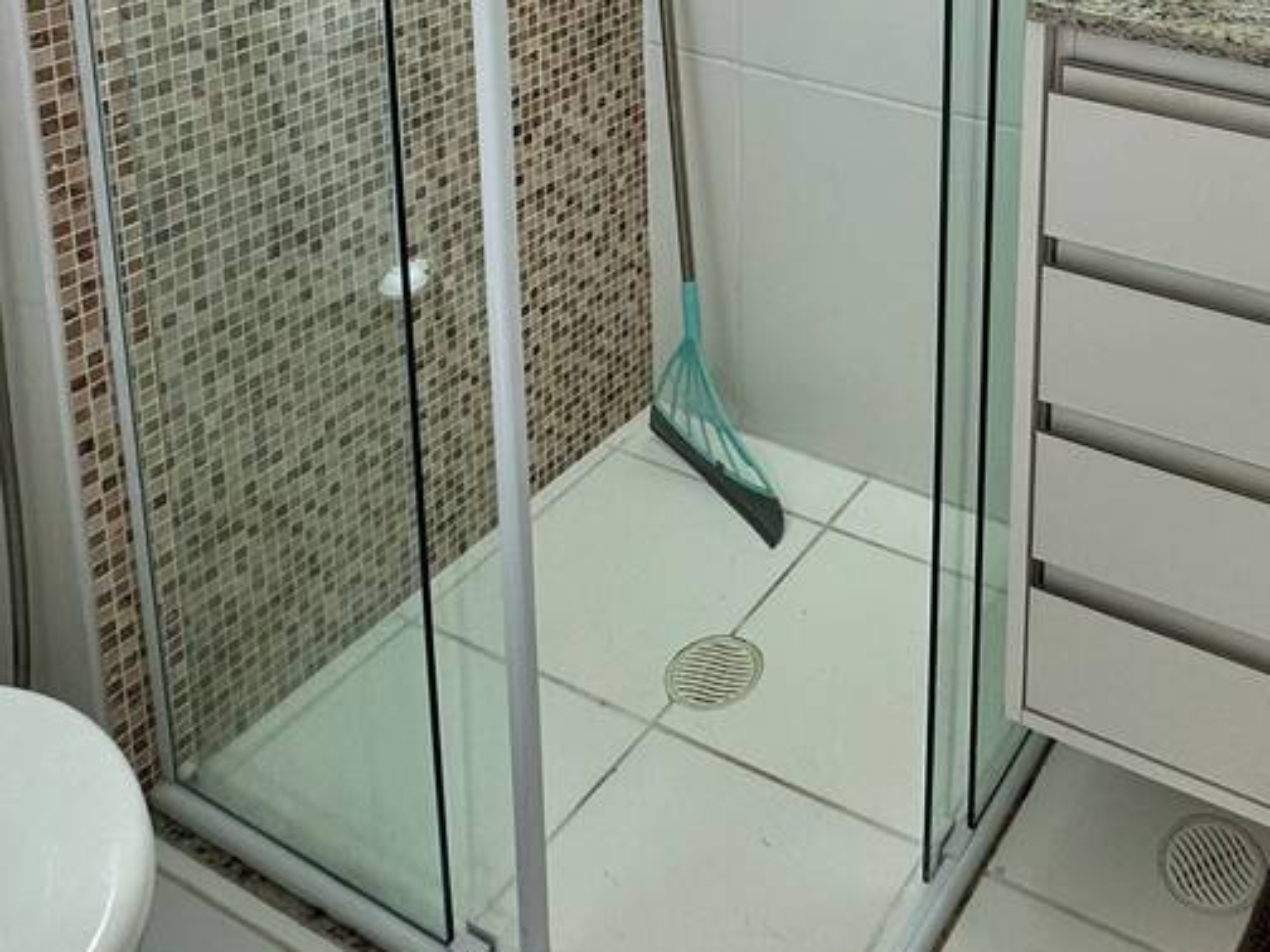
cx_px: 1068
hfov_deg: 43.9
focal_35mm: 40
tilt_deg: -11.7
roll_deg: -2.4
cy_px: -191
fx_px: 1468
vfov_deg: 30.5
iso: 64
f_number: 2.2
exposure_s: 1/120
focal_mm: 2.22
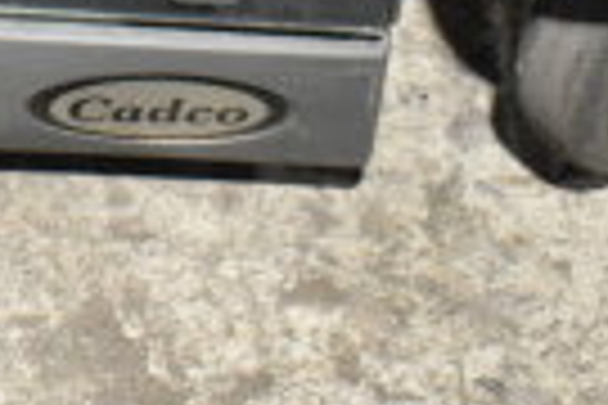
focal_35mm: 203
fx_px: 3428
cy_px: -448
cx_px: -504
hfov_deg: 9.6
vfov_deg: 6.5
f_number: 4.2
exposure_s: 1/50
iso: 2000
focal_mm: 30
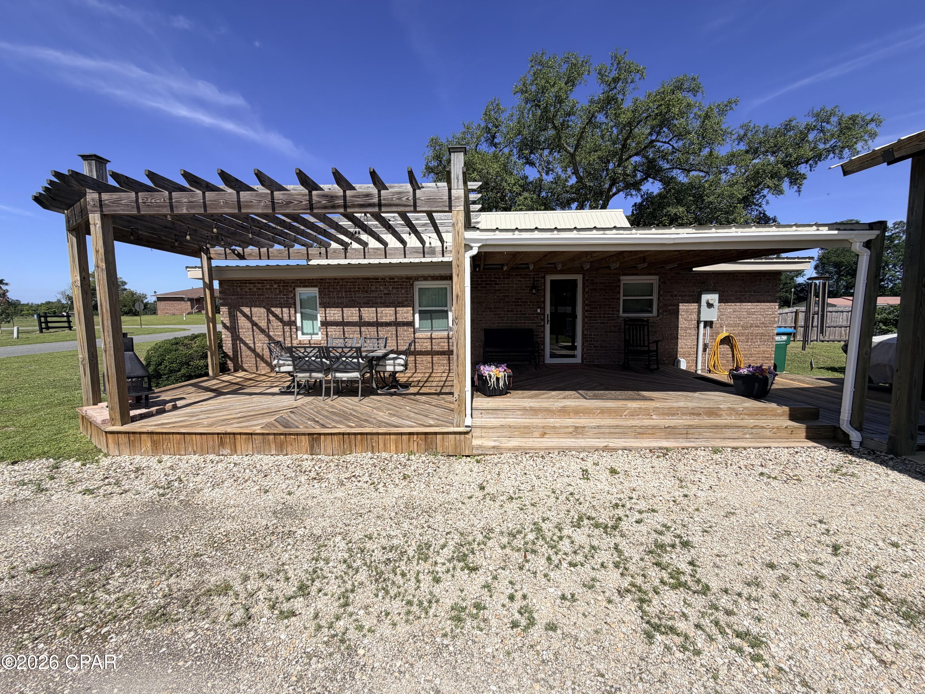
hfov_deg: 102.1
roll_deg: +0.7
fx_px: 374
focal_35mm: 14
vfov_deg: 85.7
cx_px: 462
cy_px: 347
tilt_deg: -5.1
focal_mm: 2.22
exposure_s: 1/1068
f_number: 2.2
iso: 20
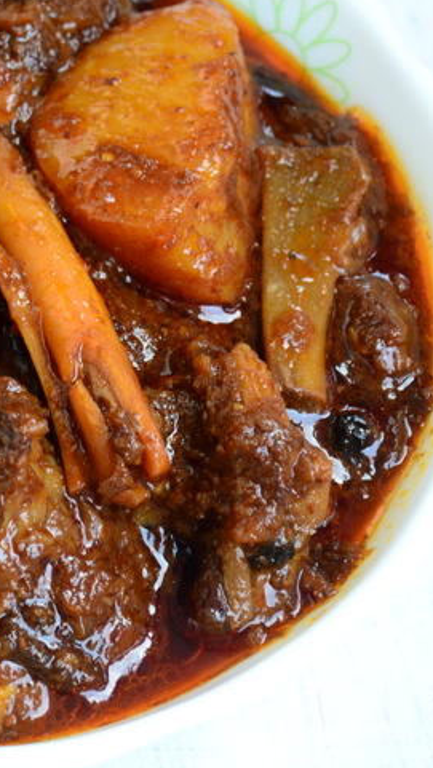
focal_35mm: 127
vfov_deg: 16.9
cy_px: 295
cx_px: -249
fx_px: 2589
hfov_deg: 9.3
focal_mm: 38
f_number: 8
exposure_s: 1/30
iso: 400
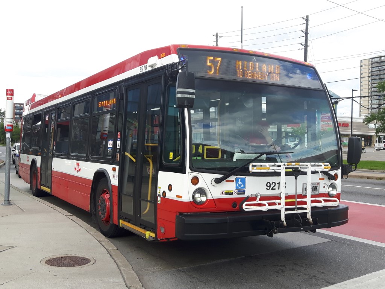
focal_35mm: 31
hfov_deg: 58.4
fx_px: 345
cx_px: 192
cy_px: 144
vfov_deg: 45.4
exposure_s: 1/294
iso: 40
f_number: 1.9
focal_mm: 3.7
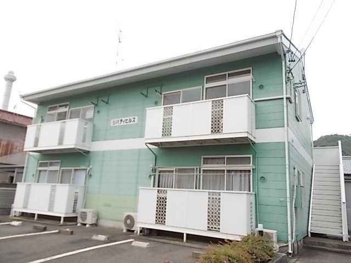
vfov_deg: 53.1
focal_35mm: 26
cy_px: 132
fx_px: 264
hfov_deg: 67.3
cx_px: 176
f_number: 3.2
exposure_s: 1/500
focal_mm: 4.6
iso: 80
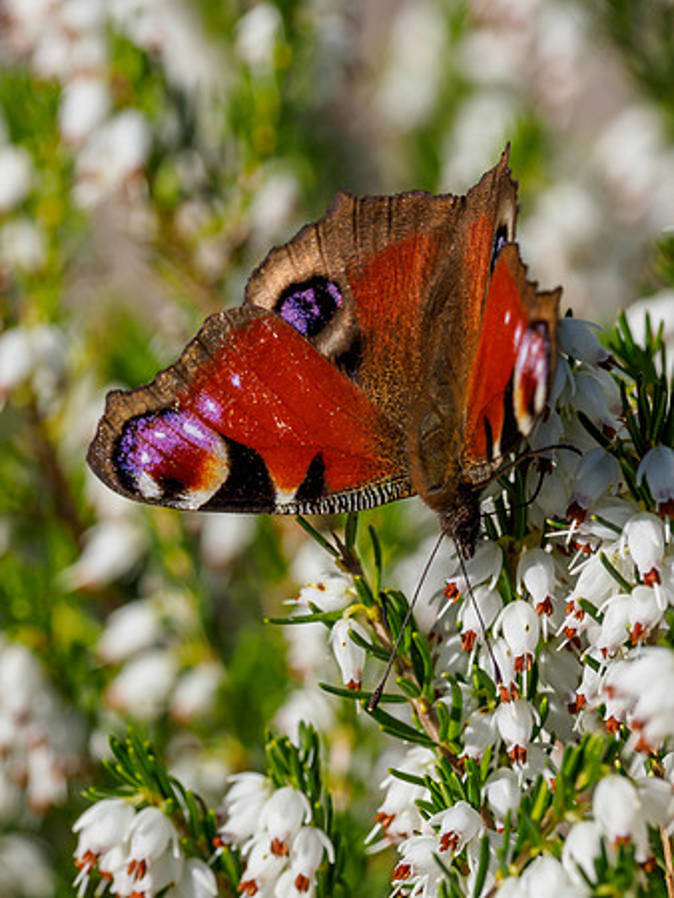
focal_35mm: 941
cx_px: 423
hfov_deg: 1.6
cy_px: 527
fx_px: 24398
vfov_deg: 2.1
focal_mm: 300
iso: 200
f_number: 6.3
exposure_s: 1/640
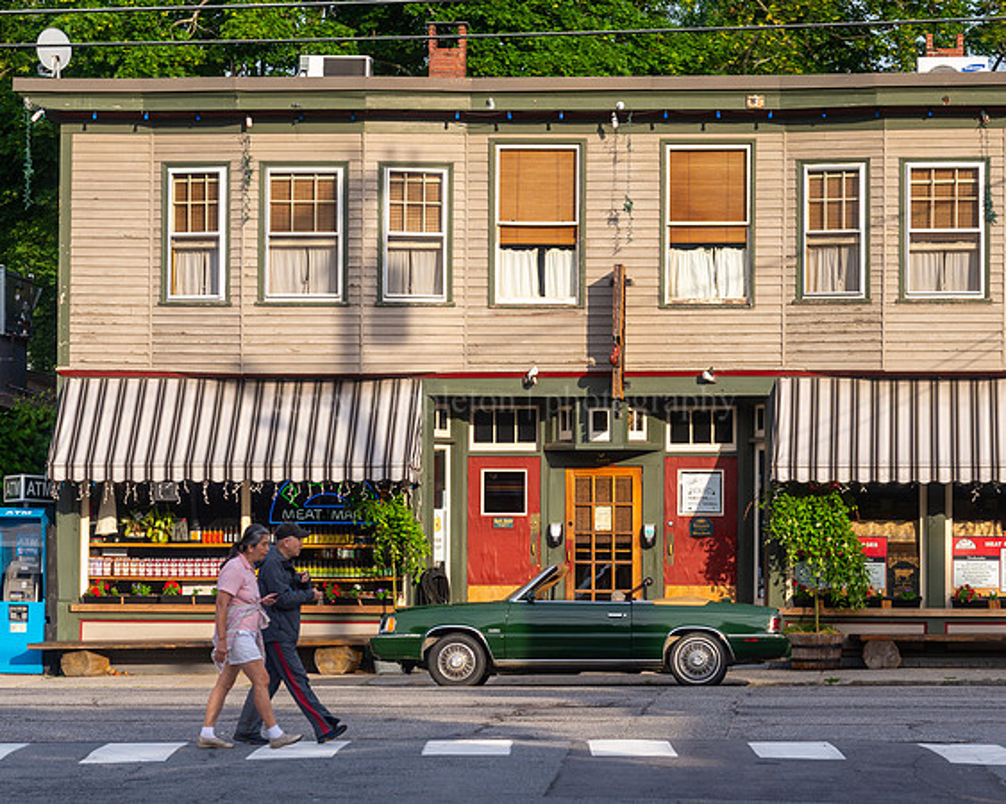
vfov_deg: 10.7
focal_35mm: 144
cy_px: 393
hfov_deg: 13.4
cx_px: 619
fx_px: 4286
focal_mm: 85
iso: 100
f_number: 8
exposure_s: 1/160
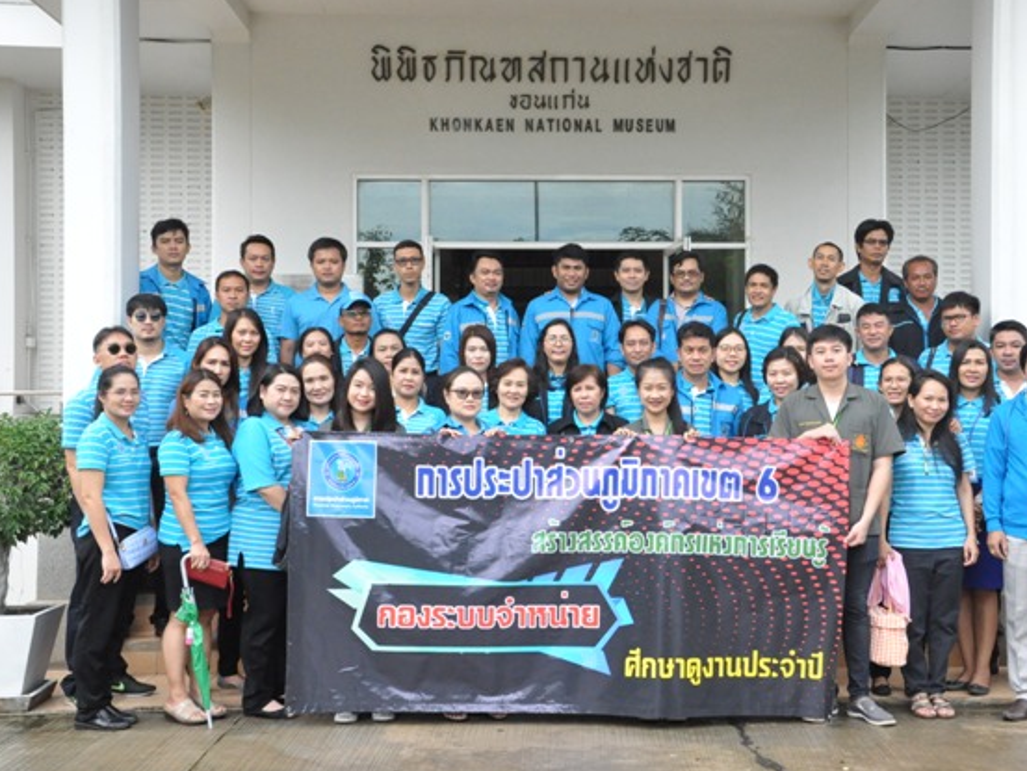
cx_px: 581
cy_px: 384
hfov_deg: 38.1
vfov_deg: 29.1
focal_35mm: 50
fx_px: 1484
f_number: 9
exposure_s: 1/1000
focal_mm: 30
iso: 3200
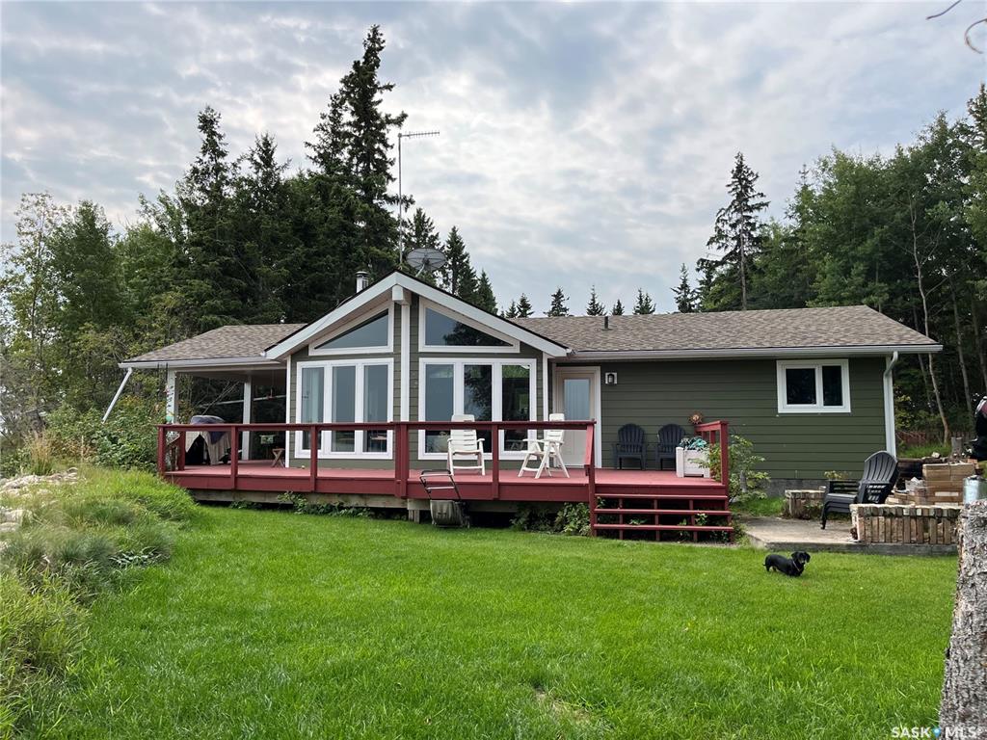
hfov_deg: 67.3
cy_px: 370
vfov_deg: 53.1
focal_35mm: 26
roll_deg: +0.2
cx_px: 494
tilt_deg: +5.0
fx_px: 741
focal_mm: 5.1
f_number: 1.6
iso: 50
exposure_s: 1/4149
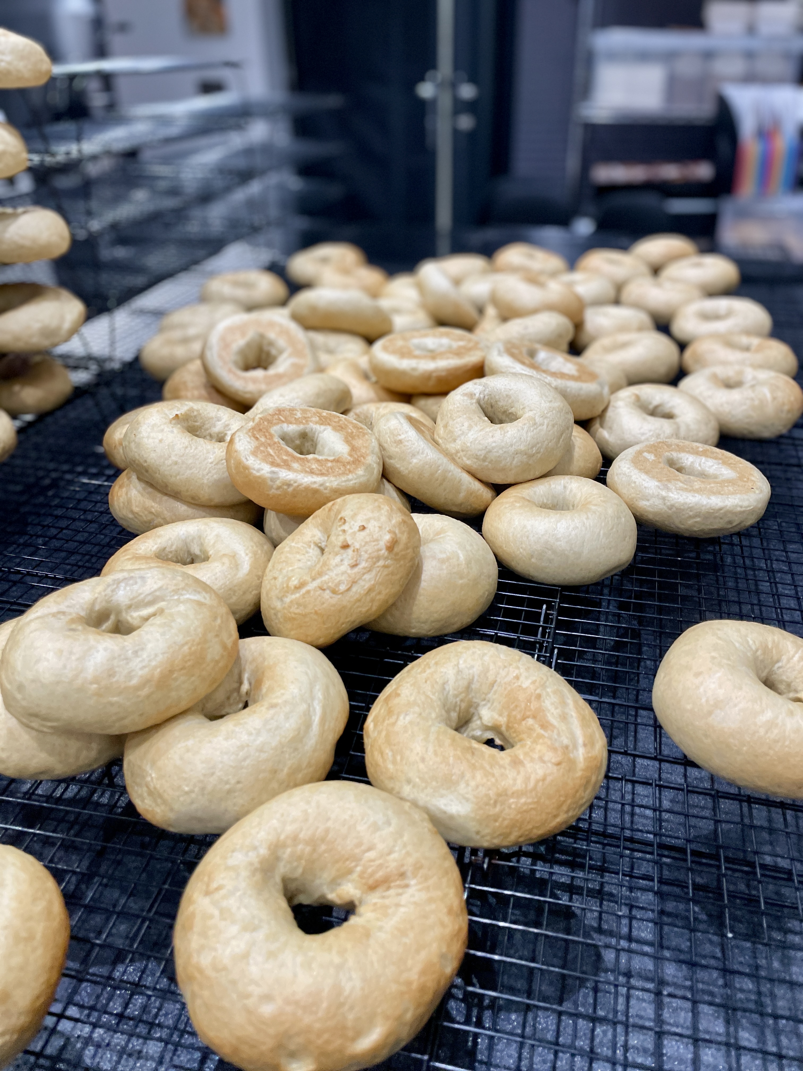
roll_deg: +1.1
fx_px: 804
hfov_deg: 53.1
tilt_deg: -30.6
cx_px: 402
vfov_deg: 67.3
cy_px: 536
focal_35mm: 26
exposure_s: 1/100
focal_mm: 4.2
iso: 125
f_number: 1.6
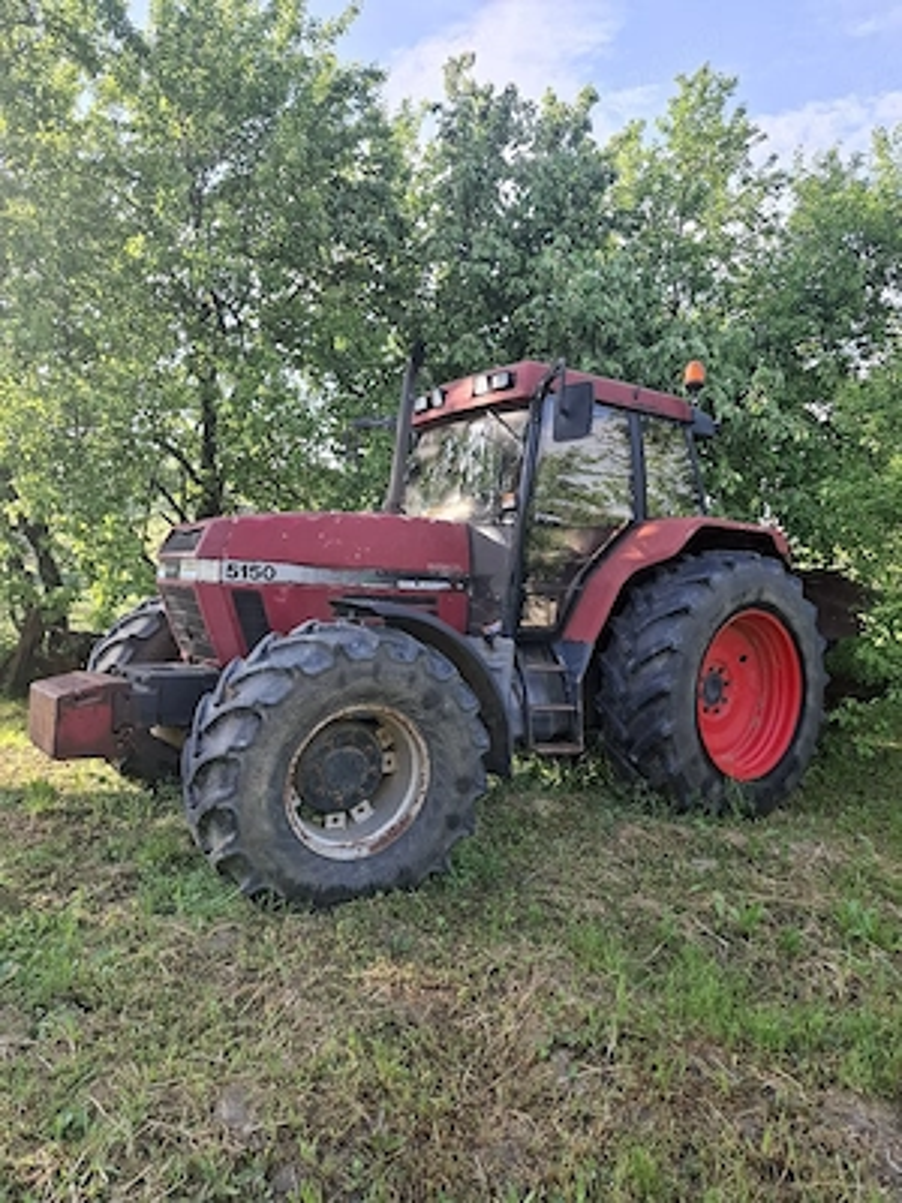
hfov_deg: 58.9
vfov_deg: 73.9
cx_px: 451
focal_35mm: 23
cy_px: 602
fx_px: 799
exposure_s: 1/312
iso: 50
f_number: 1.8
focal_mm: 5.54
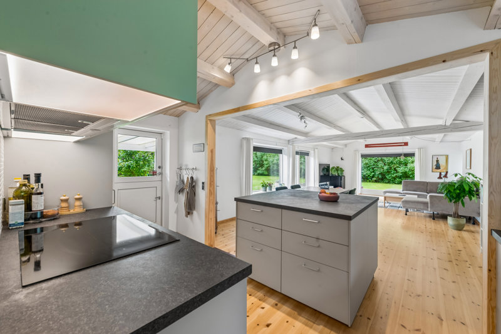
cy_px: 167
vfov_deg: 81.2
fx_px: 195
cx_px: 250
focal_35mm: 14
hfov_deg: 104.3
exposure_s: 1/8
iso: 250
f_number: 10
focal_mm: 14
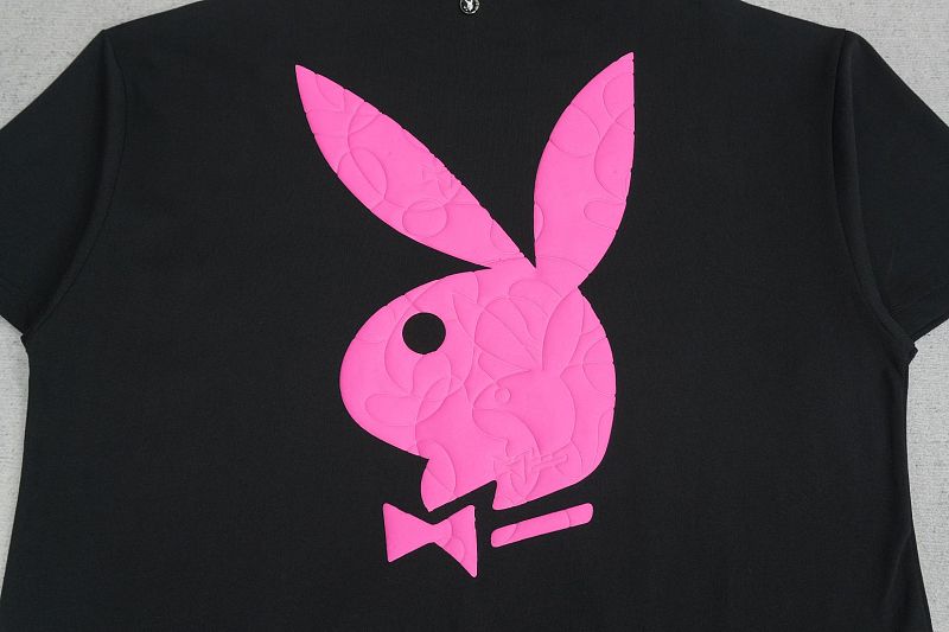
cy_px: 316
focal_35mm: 38
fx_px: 988
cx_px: 474
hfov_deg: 51.3
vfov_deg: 35.5
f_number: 8
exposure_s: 1/160
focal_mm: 25
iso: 1000
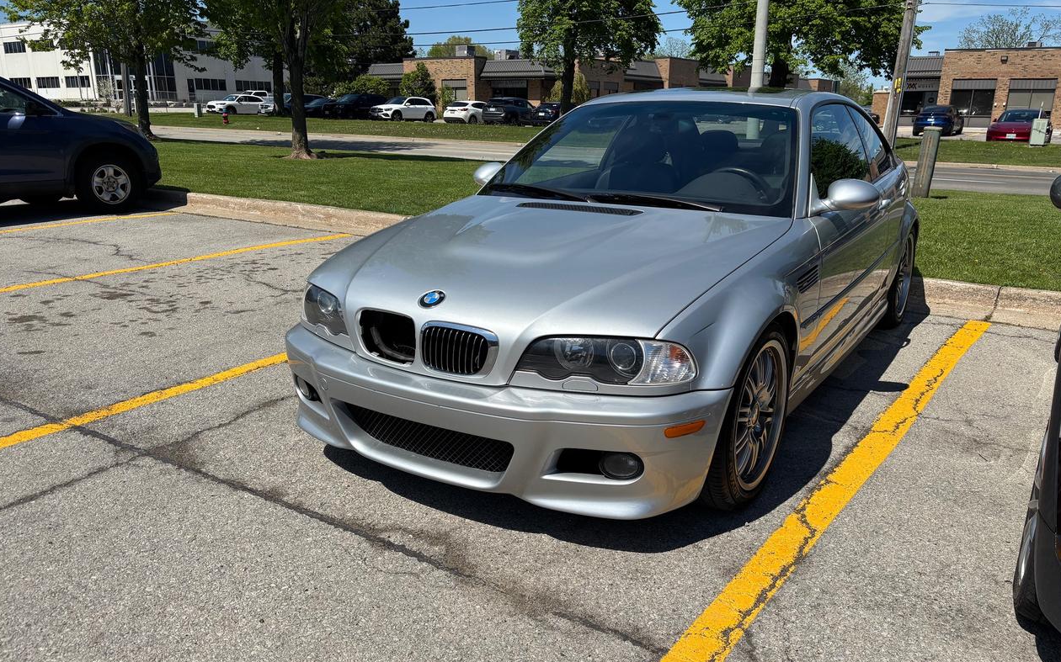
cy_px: 363
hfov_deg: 66.5
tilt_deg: -17.5
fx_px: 809
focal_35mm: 28
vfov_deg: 44.5
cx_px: 533
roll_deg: -0.2
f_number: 1.6
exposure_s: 1/4630
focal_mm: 5.96
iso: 50
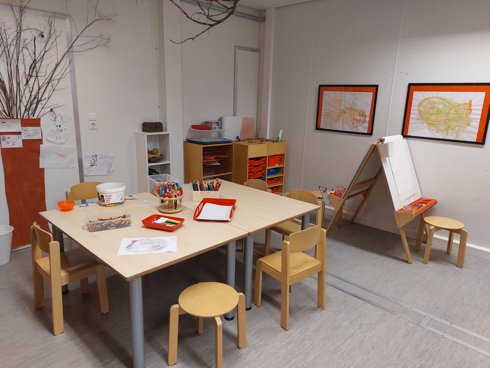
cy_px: 184
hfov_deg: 71.6
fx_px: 340
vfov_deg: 56.8
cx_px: 245
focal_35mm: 24
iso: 200
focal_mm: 5.23
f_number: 1.8
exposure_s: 1/100
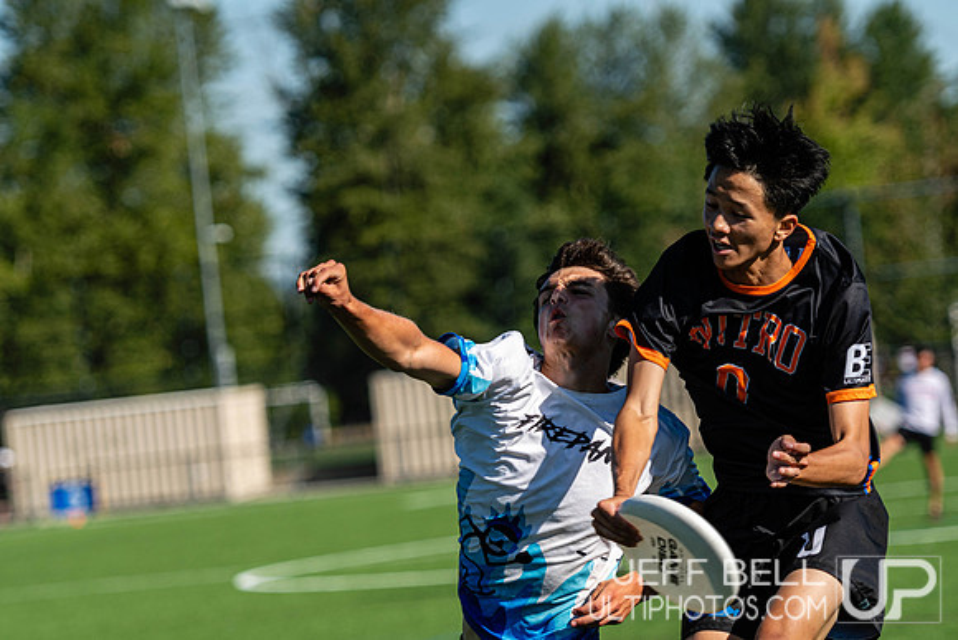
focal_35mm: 188
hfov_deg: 11.0
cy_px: 320
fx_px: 4991
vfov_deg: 7.3
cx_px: 479
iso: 100
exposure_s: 1/2000
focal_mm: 125
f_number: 3.2
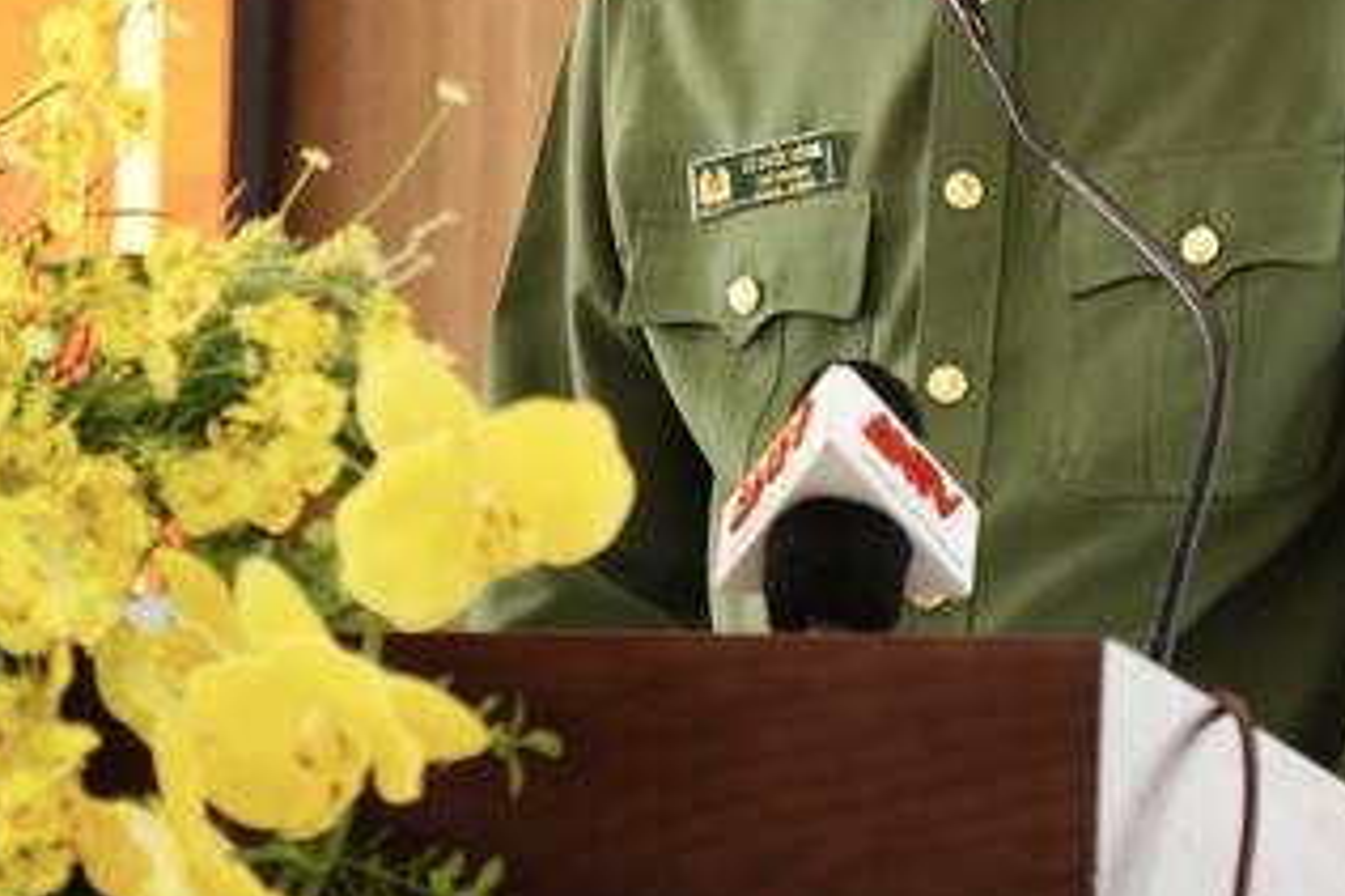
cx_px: 883
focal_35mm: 242
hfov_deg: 8.5
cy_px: -85
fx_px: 9036
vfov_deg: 5.7
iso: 1600
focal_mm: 70
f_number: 2.8
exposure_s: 1/200
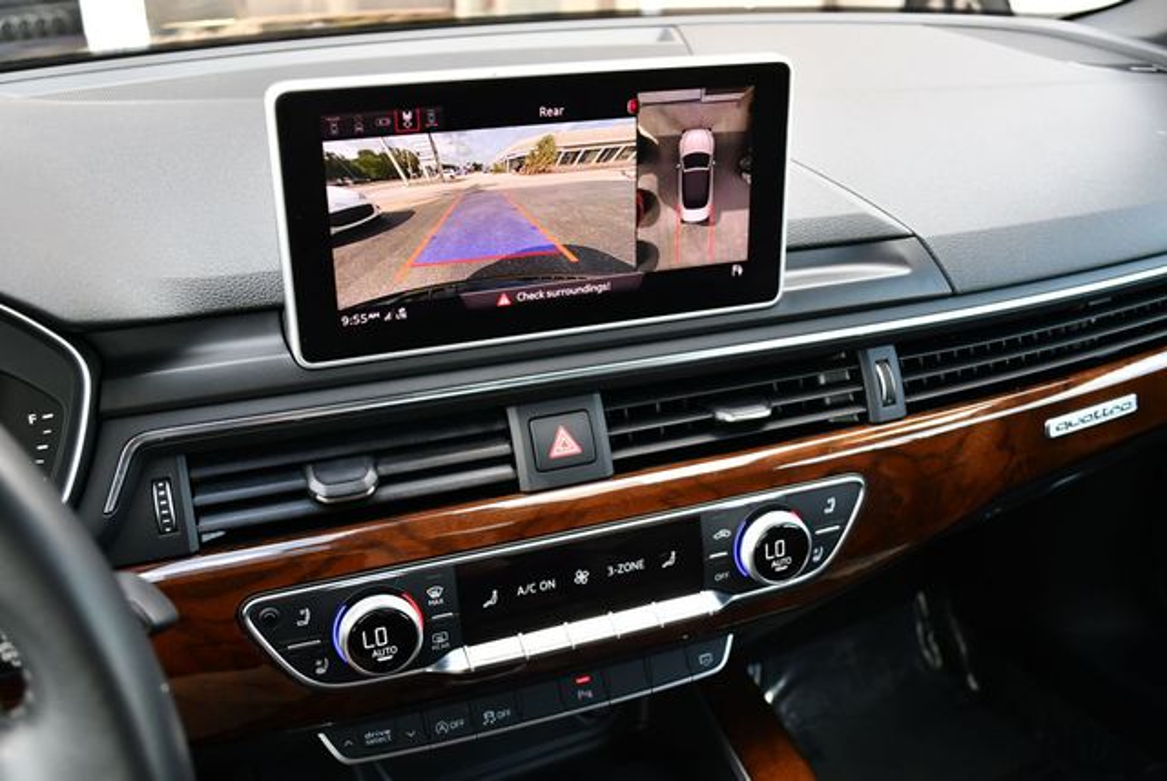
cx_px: 584
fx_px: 1168
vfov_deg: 36.9
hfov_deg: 53.1
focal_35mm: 36
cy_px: 390
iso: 800
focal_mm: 18
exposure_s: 1/250
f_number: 3.5
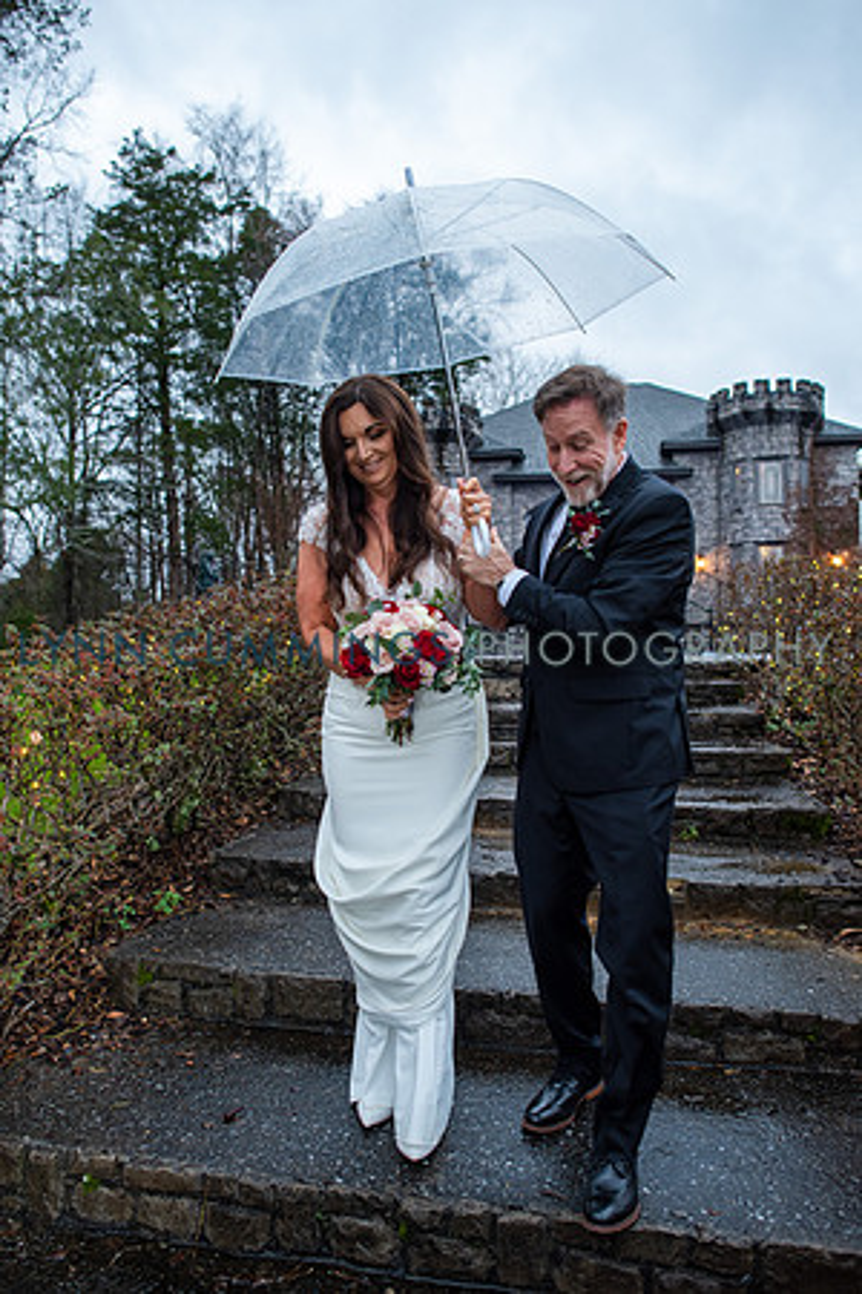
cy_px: 647
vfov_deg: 73.7
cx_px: 431
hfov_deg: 53.1
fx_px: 862
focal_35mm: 24
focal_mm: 24
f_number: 3.2
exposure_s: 1/160
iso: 640
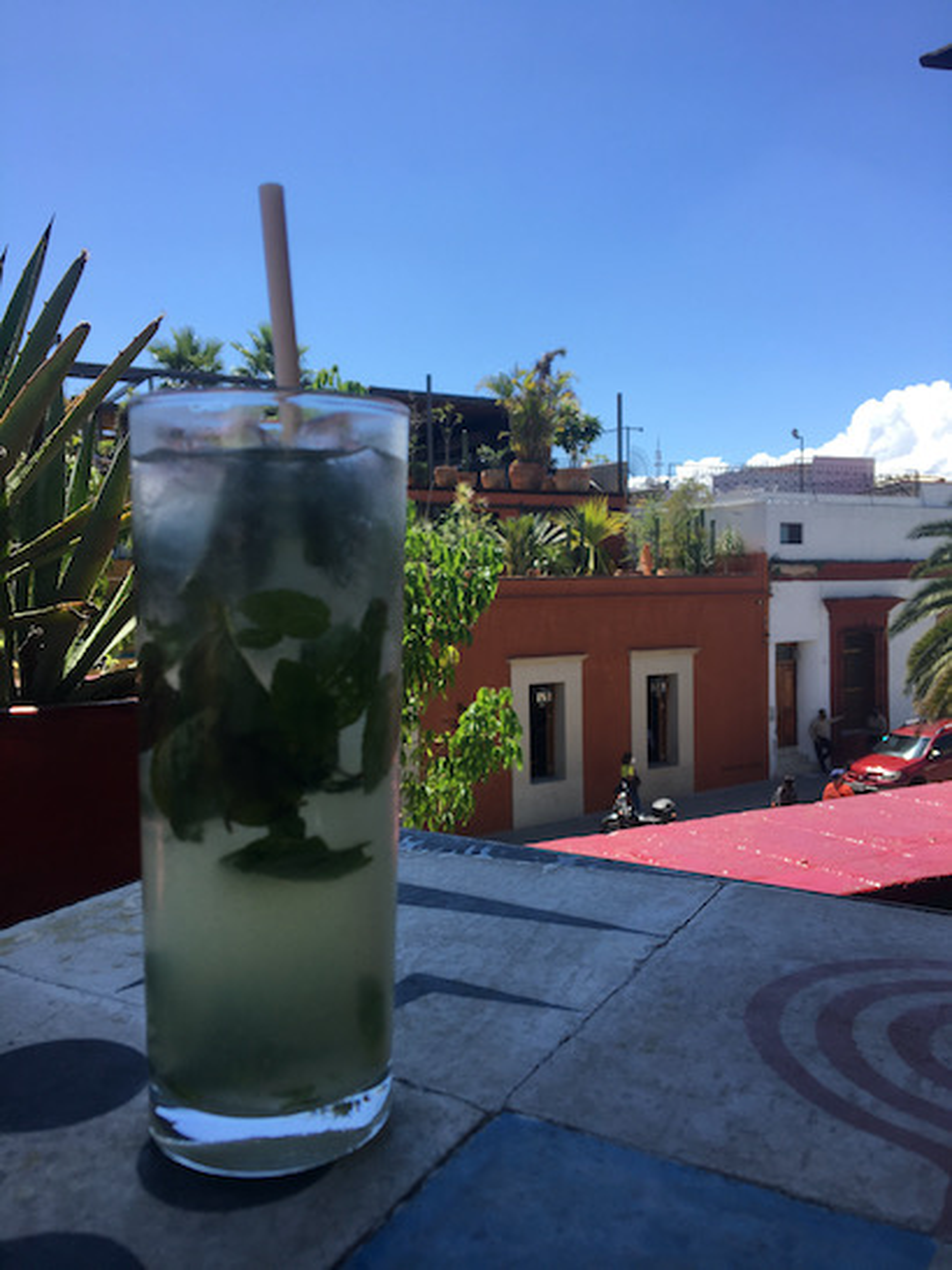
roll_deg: +0.1
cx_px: 476
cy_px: 635
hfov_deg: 48.2
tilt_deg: -2.4
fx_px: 1064
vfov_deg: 61.7
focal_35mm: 29
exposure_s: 1/986
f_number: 2.2
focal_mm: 4.15
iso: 25
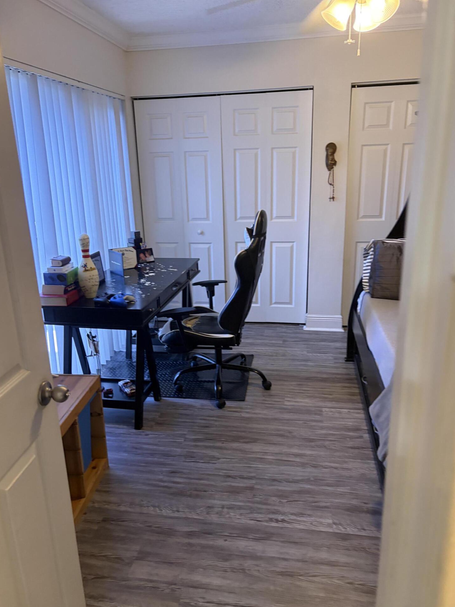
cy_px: 315
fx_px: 473
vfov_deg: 65.3
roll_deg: +1.5
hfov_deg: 51.3
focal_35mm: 27
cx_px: 223
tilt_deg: -17.1
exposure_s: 1/60
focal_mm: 5.96
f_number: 1.6
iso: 400
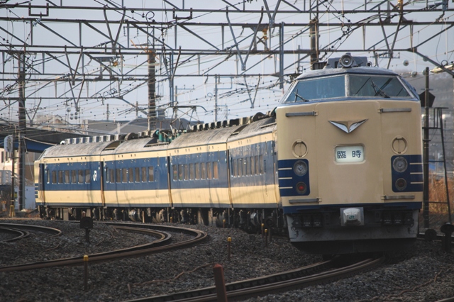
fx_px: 3781
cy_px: 151
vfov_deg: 4.6
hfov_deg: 6.9
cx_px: 227
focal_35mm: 300
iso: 400
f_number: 6.3
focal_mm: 200
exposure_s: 1/500
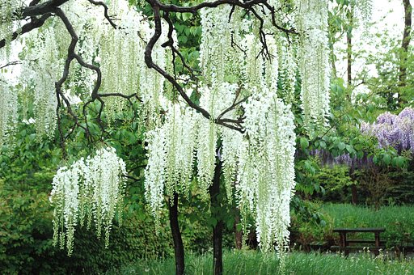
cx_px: 207
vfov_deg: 26.4
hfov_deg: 38.9
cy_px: 138
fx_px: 586
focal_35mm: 51
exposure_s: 1/100
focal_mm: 34
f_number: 4.2
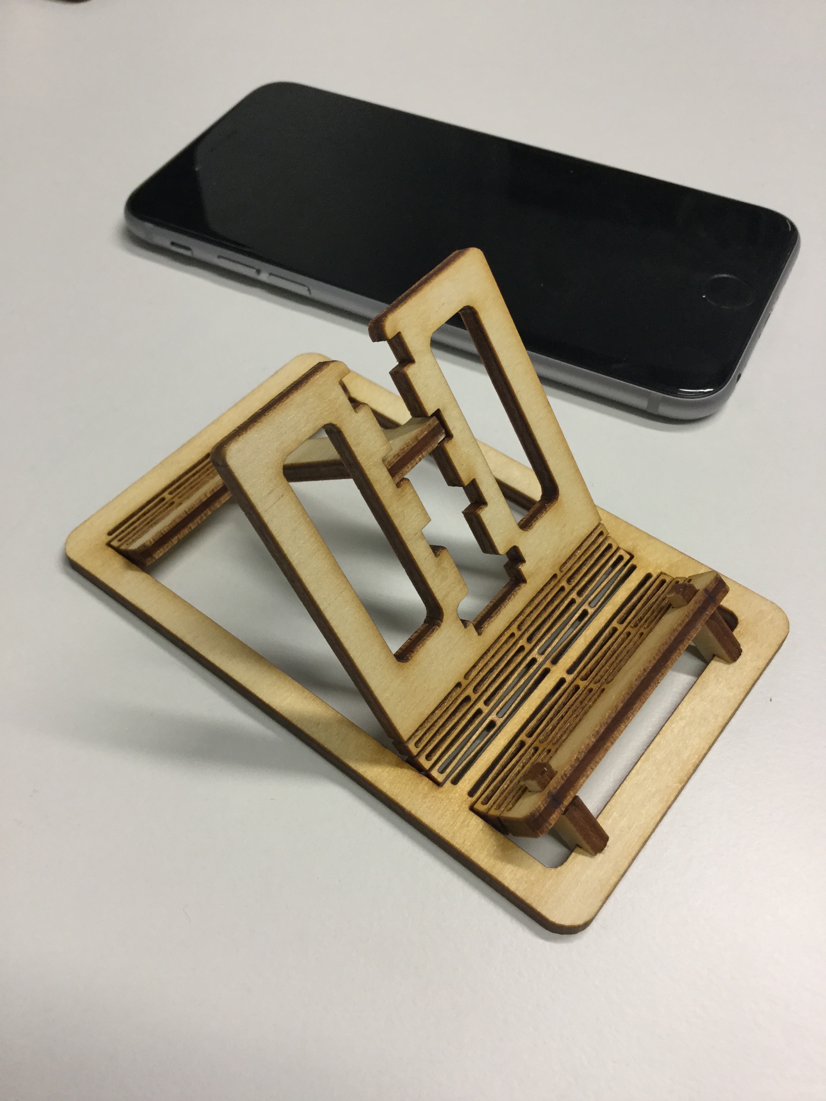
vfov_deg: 58.4
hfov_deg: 45.4
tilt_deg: -52.1
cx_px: 413
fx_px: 986
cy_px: 550
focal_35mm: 31
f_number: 2.4
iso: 50
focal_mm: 3.3
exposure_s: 1/33
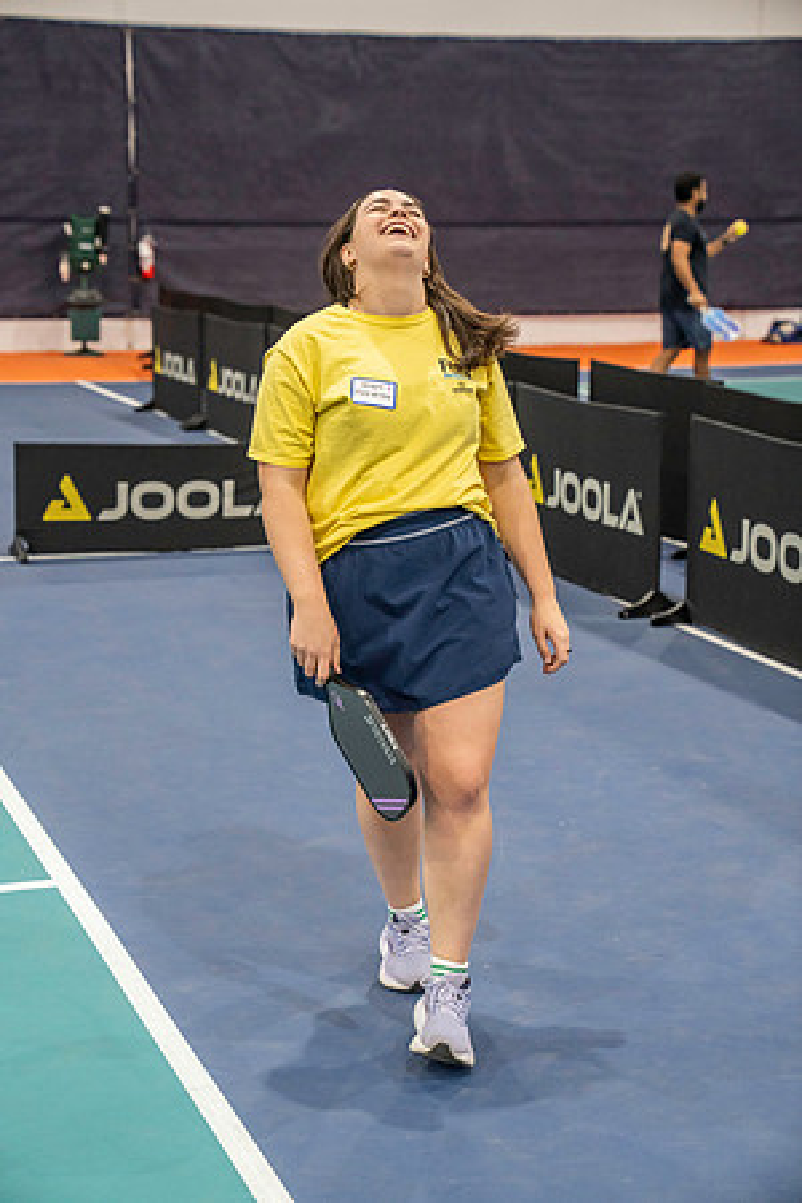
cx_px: 401
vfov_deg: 28.8
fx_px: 2339
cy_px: 602
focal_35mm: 70
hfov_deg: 19.5
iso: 5000
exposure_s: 1/400
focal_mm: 70
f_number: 4
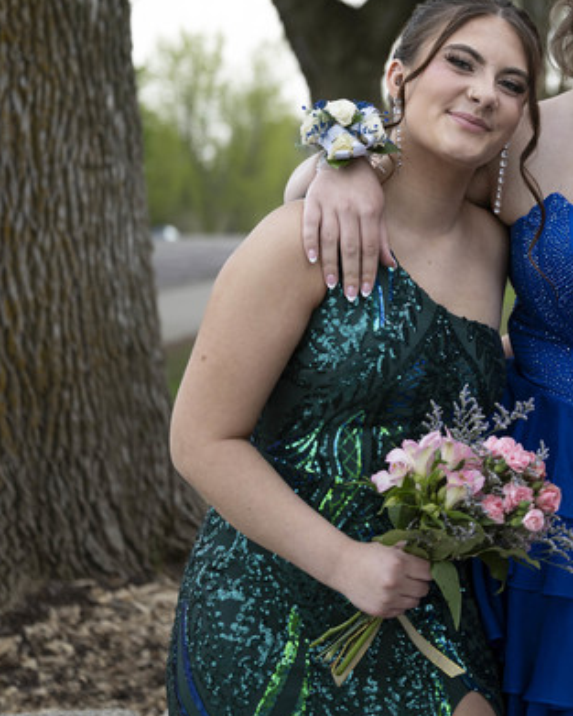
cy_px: 261
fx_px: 2034
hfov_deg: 15.6
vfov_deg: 19.9
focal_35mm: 96
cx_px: 617
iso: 220
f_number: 2.8
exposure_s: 1/160
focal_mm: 50
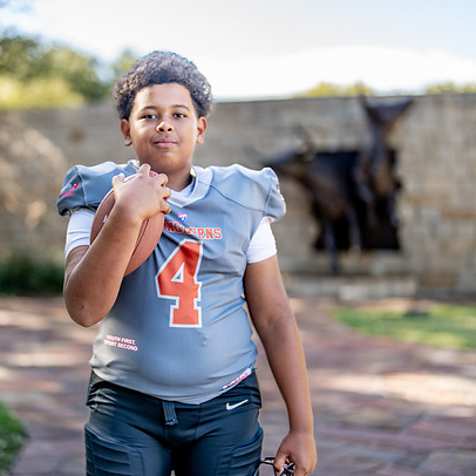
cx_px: 176
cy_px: 234
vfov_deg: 26.5
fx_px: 1011
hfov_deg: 26.4
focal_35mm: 65
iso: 100
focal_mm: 50
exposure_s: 1/1000
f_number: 1.2
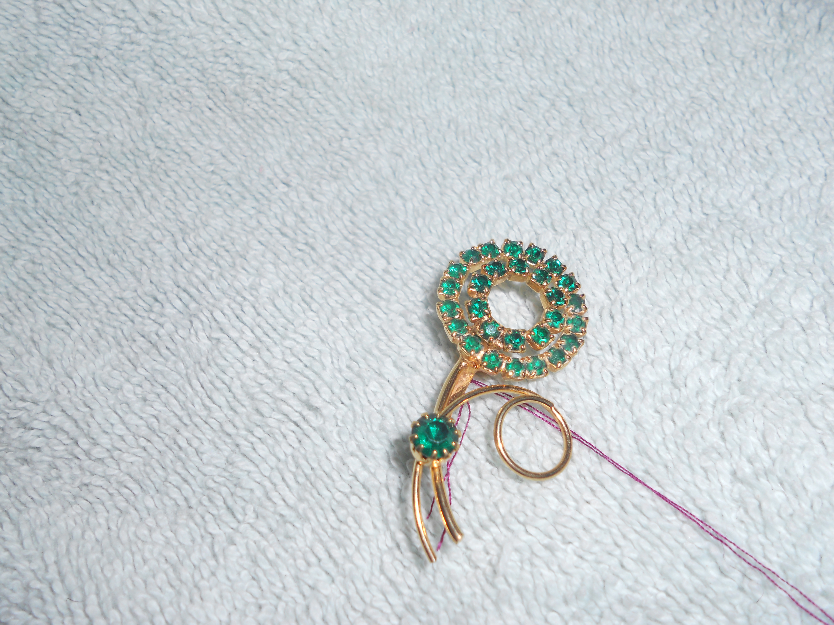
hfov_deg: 56.8
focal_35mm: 32
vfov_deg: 44.2
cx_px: 417
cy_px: 312
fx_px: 771
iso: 80
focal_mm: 5.8
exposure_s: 1/25
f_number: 8.8
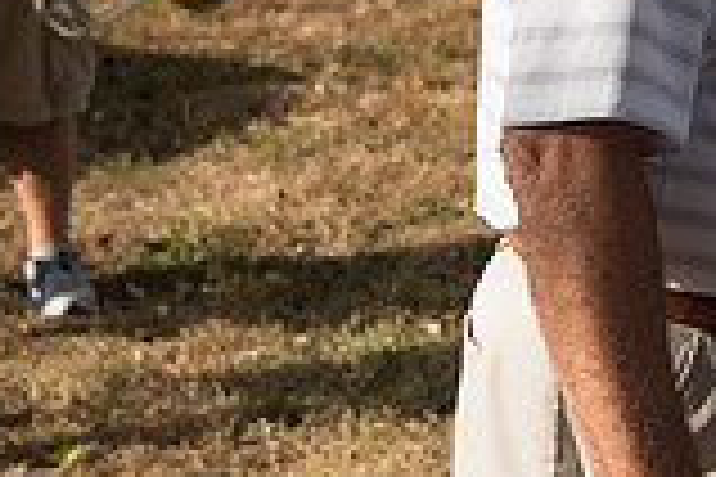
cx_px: 1108
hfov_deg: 12.1
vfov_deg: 8.4
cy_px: -205
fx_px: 3202
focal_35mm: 161
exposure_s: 1/1600
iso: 250
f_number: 4.5
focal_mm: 44
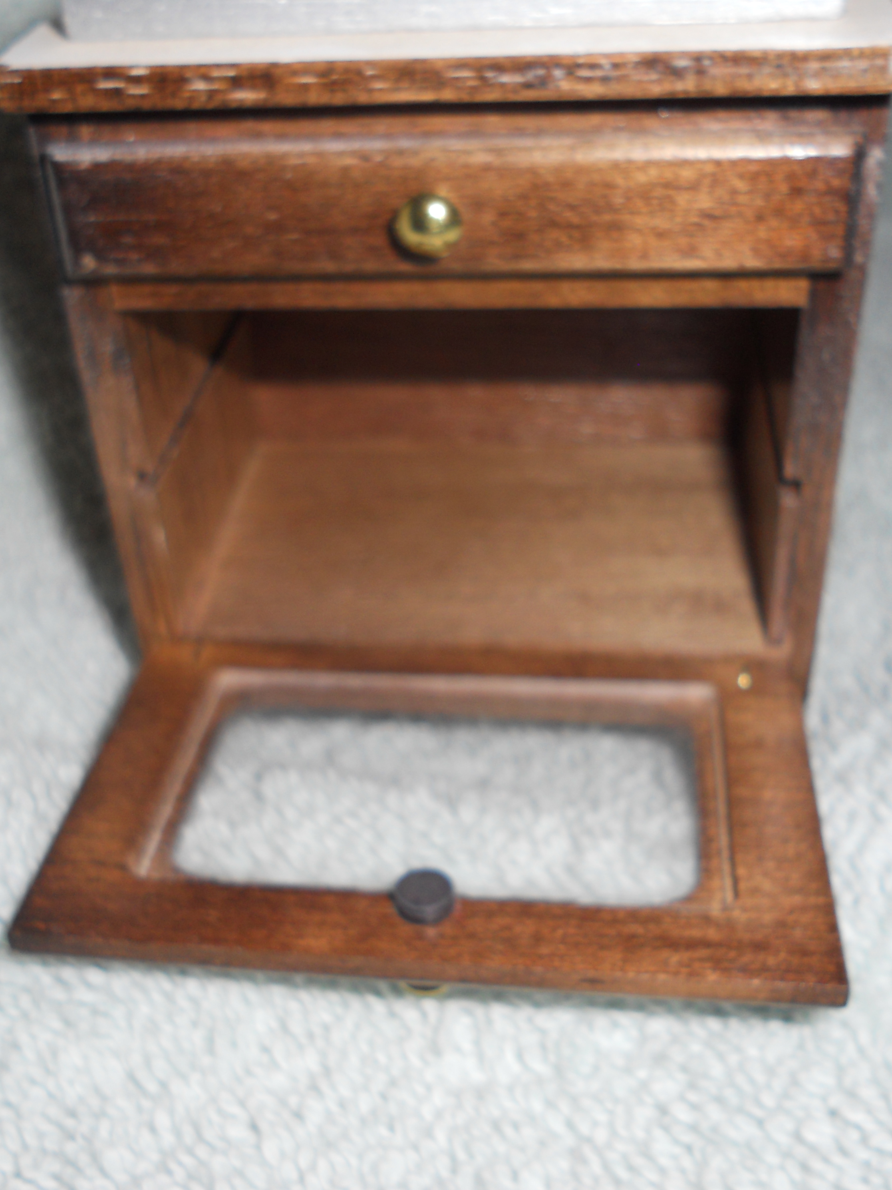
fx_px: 1477
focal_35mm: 43
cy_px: 596
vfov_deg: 43.8
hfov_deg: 33.6
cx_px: 424
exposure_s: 1/25
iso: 80
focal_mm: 5.8
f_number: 8.8
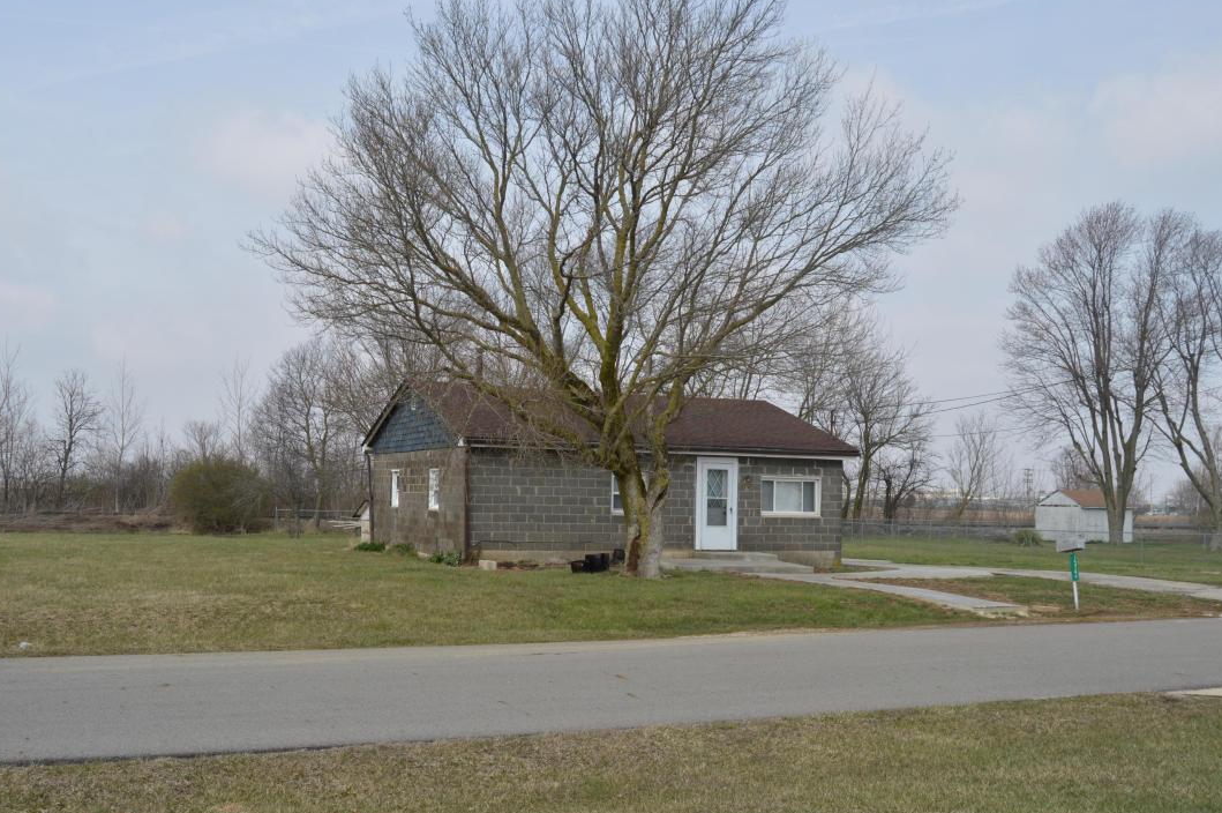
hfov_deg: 53.2
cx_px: 583
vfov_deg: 36.8
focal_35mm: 36
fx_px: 1221
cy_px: 433
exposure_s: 1/320
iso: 100
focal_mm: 22
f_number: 8
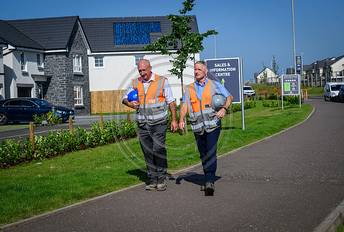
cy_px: 108
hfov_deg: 26.4
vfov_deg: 18.0
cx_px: 186
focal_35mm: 76
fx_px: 733
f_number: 7.1
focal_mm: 71
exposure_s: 1/2500
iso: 500
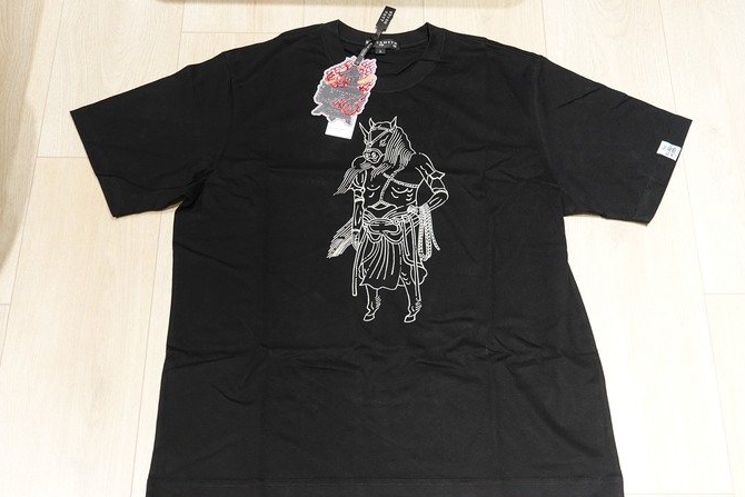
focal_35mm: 43
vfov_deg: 31.2
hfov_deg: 45.4
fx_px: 890
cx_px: 379
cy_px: 258
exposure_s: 1/40
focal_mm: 14.65
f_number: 3.2
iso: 640
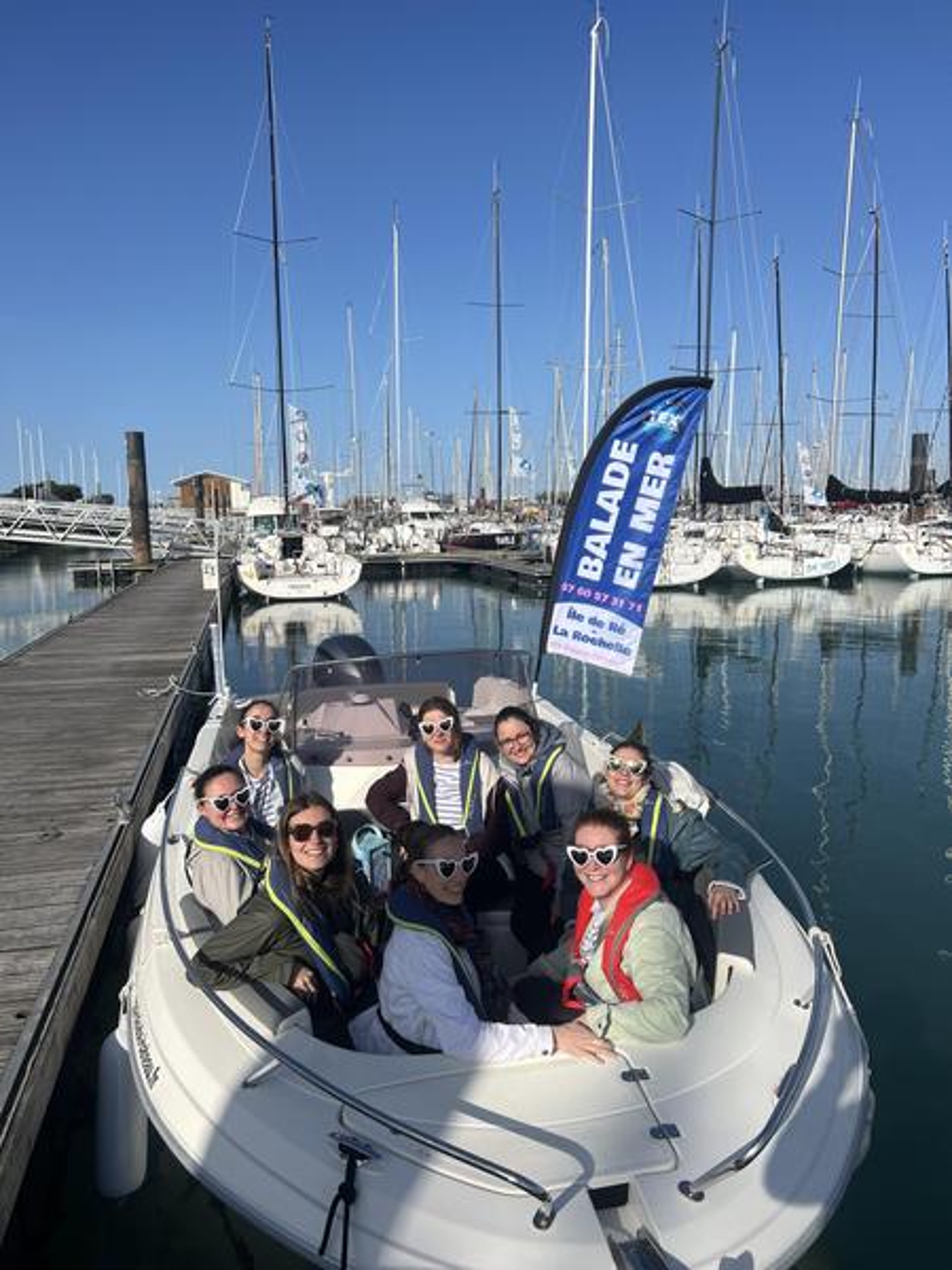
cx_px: 476
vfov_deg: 67.3
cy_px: 635
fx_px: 953
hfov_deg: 53.1
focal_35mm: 26
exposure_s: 1/6579
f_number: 1.5
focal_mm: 5.7
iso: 50
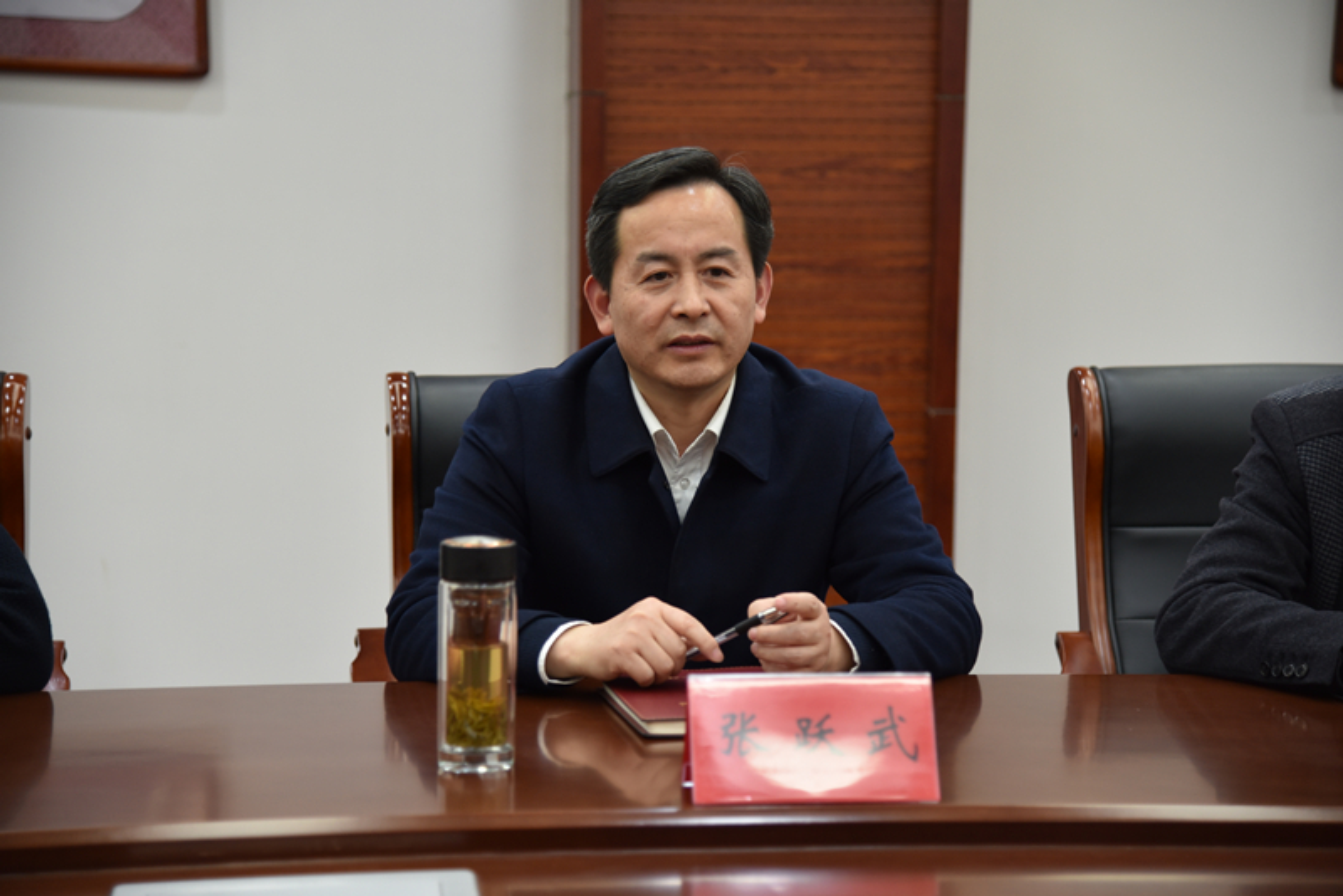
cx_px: 672
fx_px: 2911
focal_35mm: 78
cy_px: 448
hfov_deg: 26.0
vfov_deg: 17.5
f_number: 4
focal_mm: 78
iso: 800
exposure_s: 1/60
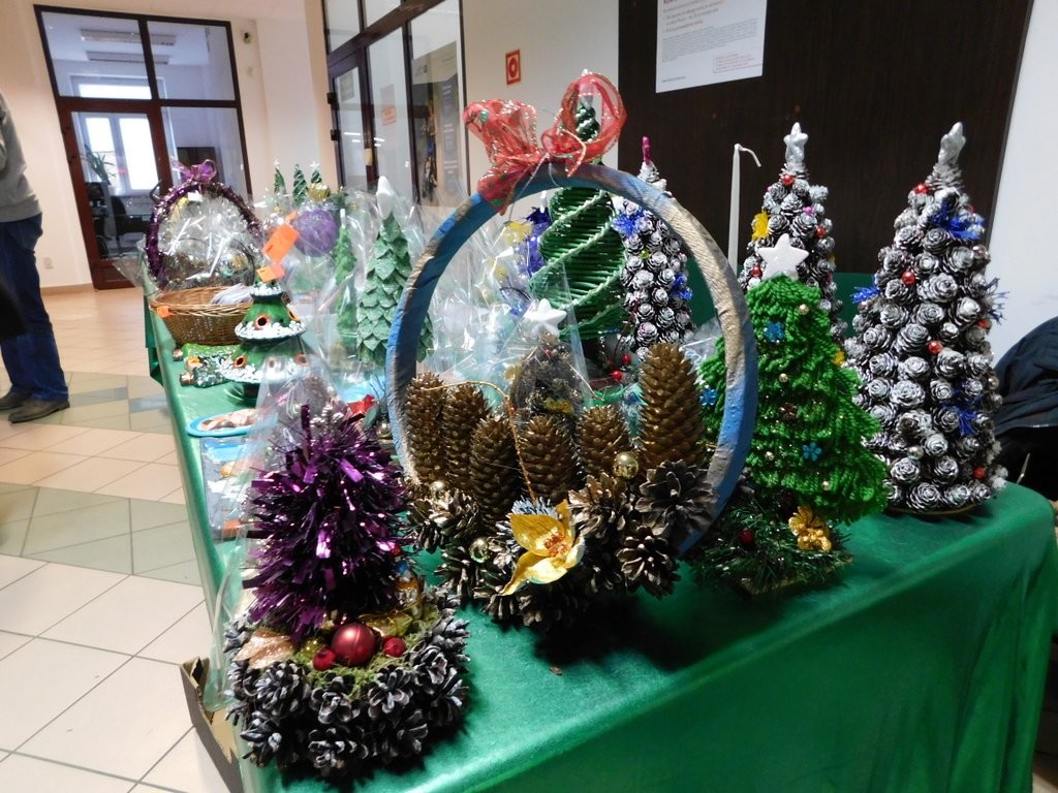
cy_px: 396
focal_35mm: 23
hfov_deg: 73.9
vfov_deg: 58.9
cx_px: 529
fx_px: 703
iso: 400
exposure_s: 1/15
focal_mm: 4
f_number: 3
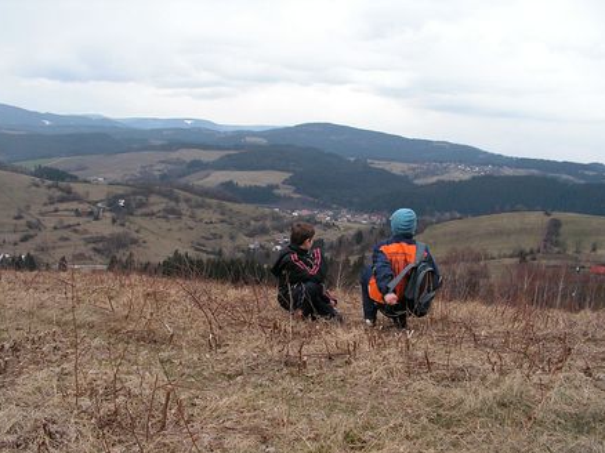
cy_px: 231
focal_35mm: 37
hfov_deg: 50.2
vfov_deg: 38.6
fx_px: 646
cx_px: 304
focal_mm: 6
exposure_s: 1/100
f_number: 4.8
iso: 50
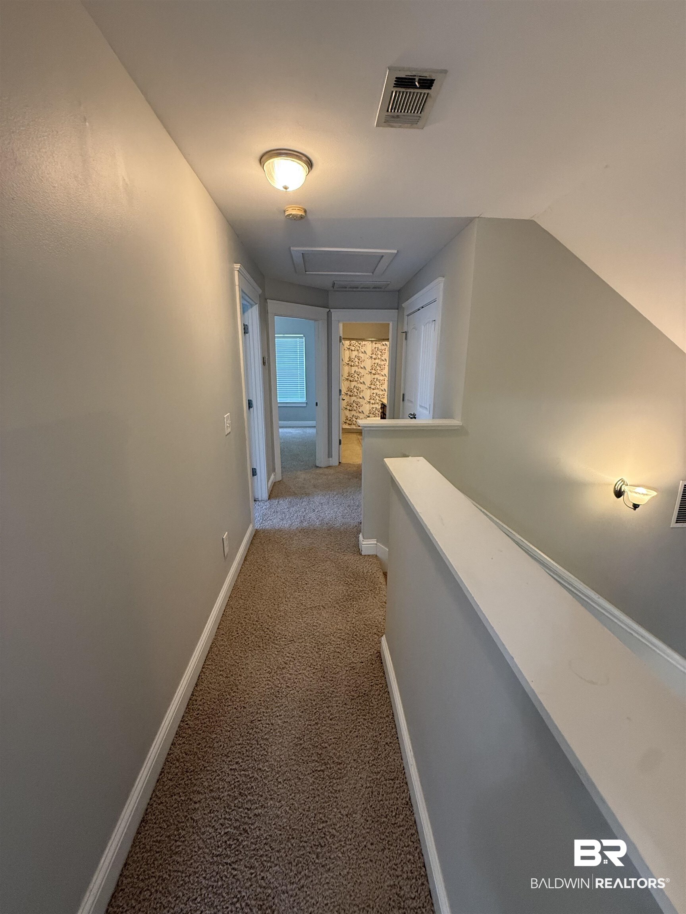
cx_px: 343
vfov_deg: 102.1
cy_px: 457
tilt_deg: -13.6
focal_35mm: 14
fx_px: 370
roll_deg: -0.5
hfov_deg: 85.7
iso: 320
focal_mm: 2.22
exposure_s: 1/60
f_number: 2.2
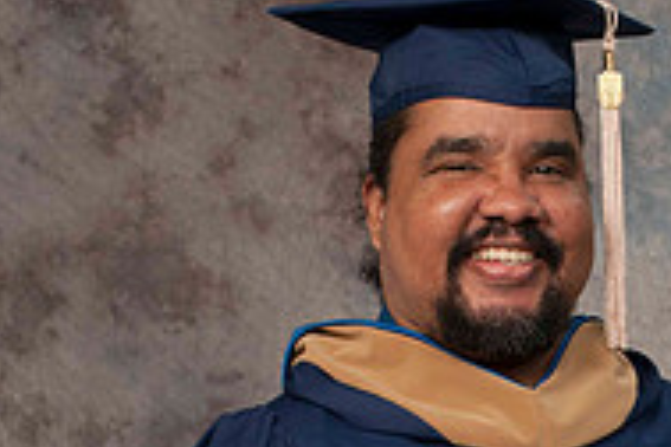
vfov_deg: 7.9
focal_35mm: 171
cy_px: 596
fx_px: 3187
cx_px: 524
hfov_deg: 12.0
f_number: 5.6
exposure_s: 1/125
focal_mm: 48
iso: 200
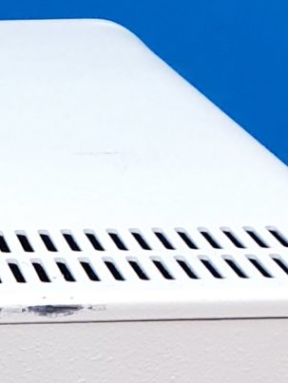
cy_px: 960
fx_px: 1827
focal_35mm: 165
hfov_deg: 8.6
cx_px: -235
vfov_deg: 10.2
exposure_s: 1/50
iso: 200
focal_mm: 4.3
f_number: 2.4
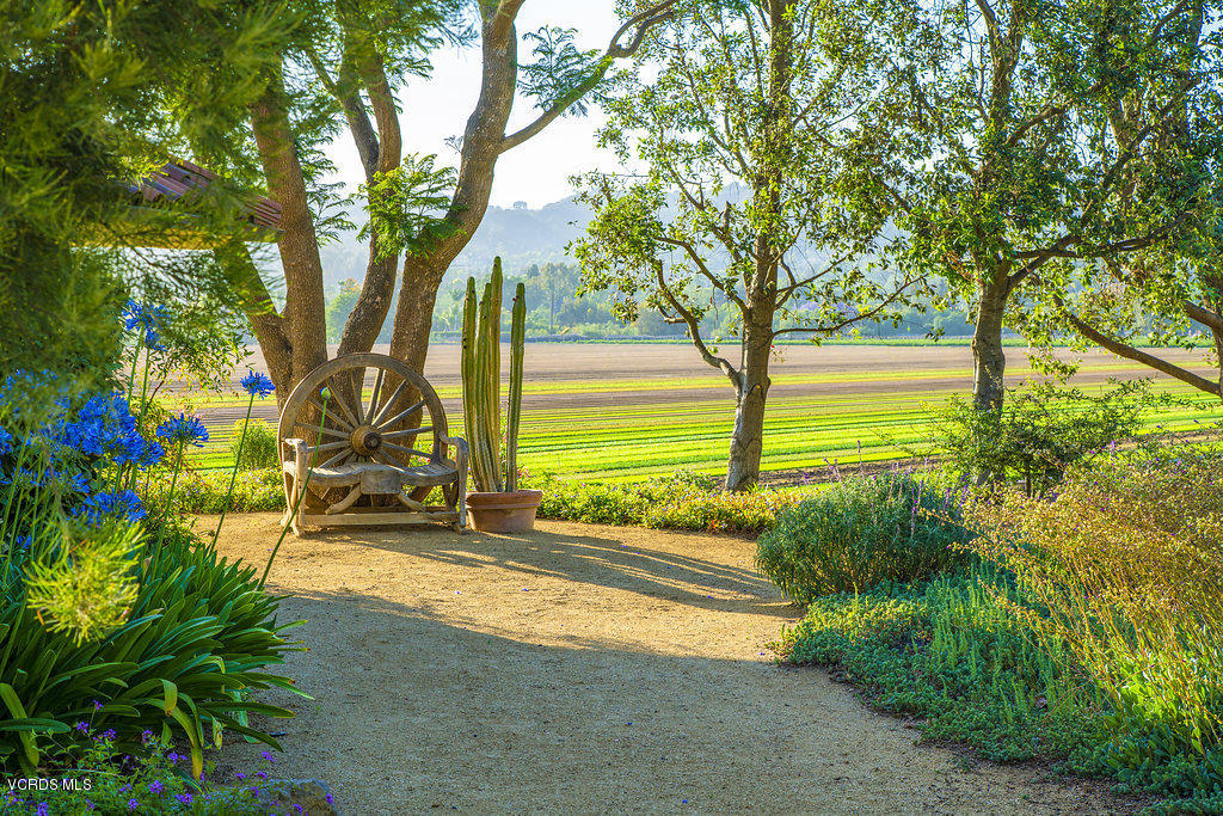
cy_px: 408
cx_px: 612
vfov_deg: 20.3
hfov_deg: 30.1
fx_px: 2276
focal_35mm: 67
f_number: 11
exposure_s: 1/125
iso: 400
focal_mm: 67
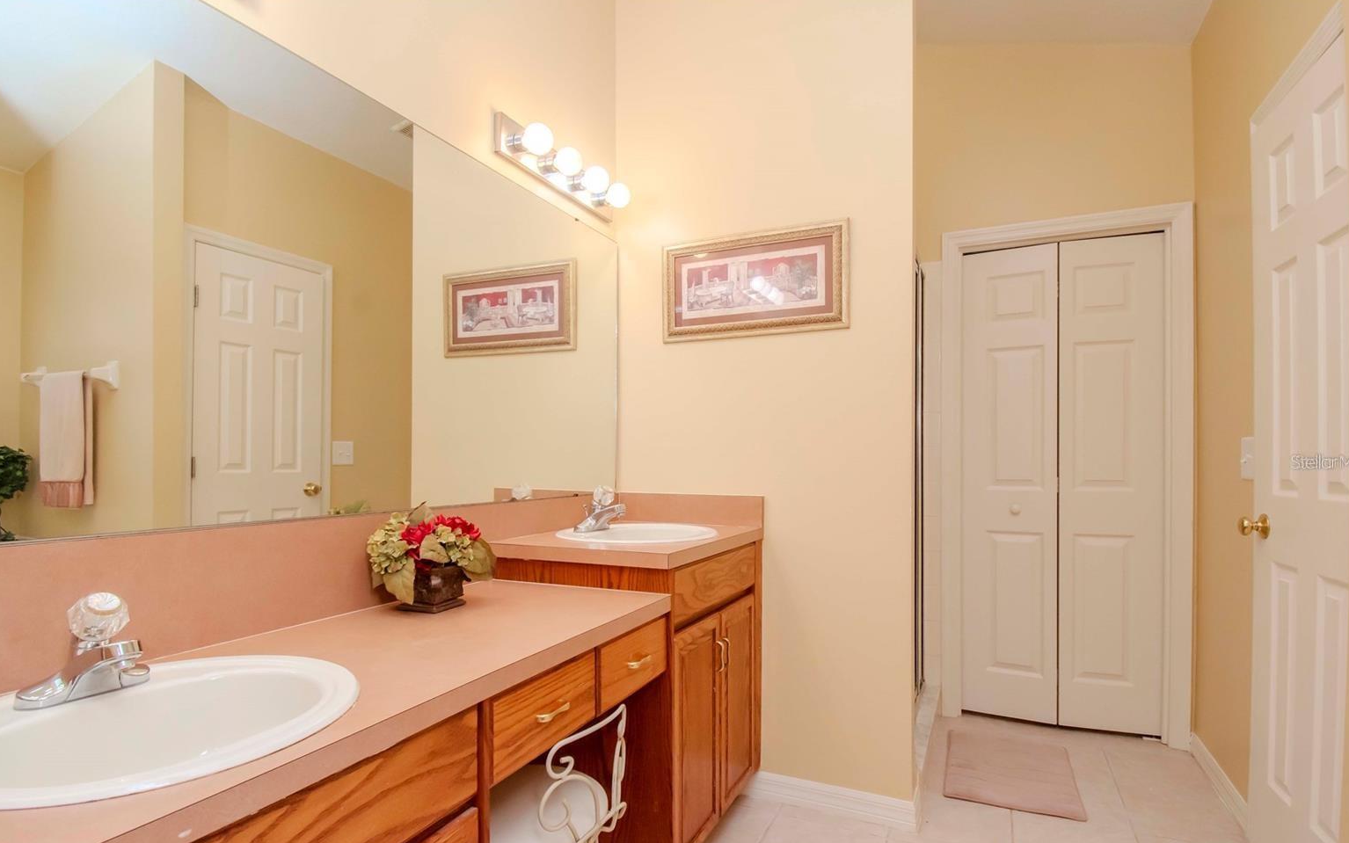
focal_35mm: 18
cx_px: 670
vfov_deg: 66.2
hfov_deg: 92.6
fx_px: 645
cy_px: 461
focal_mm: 11
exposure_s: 1/160
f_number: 9
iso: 1000
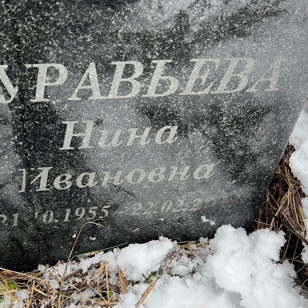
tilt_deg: -40.3
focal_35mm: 31
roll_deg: +1.9
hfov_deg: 52.2
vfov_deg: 52.5
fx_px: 312
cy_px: 153
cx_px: 126
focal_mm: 5.7
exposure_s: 1/97
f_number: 1.5
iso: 125
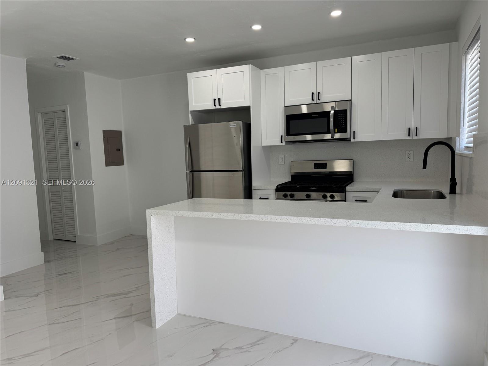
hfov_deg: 71.6
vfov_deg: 56.8
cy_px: 183
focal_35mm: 24
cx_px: 244
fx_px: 338
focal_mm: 6.76
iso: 64
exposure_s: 1/120
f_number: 1.78
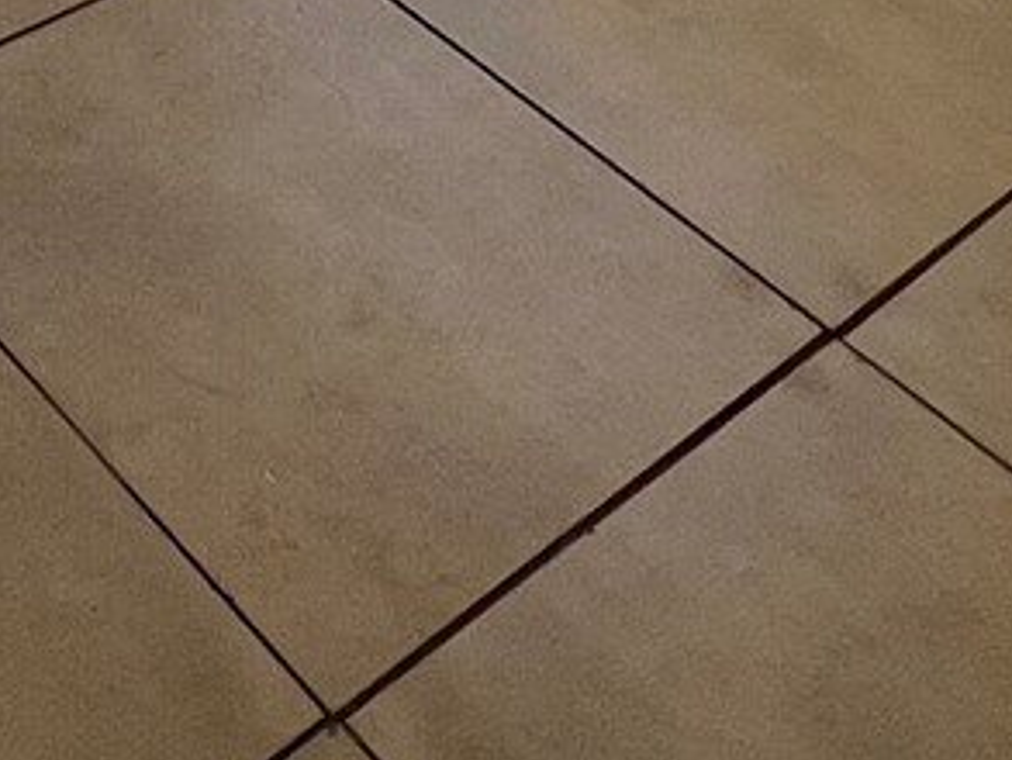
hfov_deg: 24.6
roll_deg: -3.8
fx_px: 2077
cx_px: -231
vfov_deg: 13.2
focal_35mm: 71
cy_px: -1226
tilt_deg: -9.0
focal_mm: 1.57
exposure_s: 1/119
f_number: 1.8
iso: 32
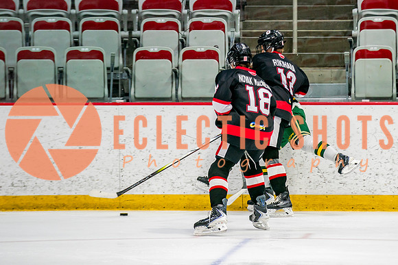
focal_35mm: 273
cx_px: 268
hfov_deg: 7.6
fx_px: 3014
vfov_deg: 5.0
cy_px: 156
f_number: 2.8
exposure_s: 1/640
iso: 800
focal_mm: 170
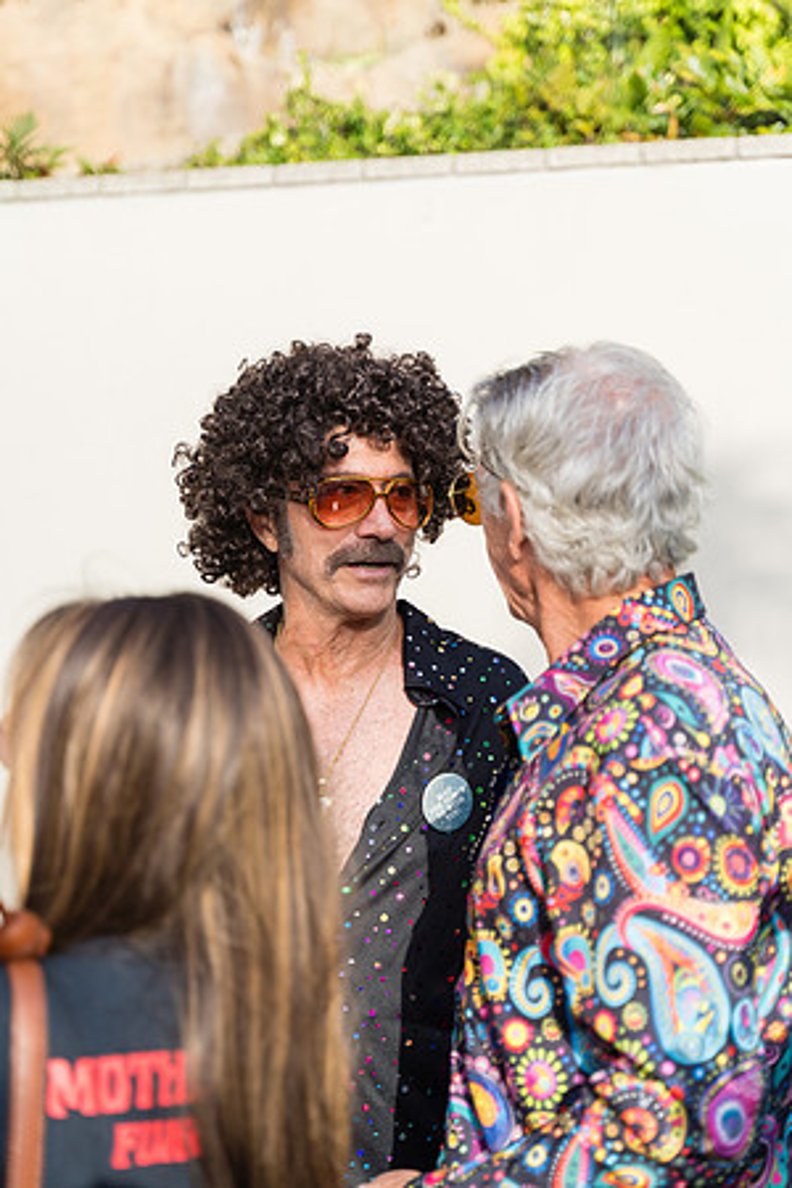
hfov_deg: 22.3
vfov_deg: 32.9
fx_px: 2013
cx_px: 396
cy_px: 594
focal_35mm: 61
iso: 200
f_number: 2.8
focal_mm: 61
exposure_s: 1/1600
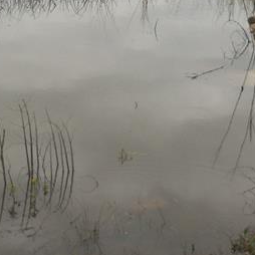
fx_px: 742
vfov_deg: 18.9
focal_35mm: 89
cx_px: 148
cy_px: -11
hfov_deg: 19.5
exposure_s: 1/640
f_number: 3.1
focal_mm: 4.5
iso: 125
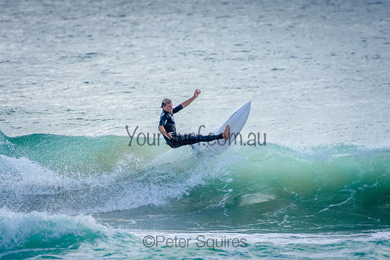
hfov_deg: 3.4
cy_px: 130
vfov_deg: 2.3
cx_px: 195
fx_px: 6501
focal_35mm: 600
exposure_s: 1/2000
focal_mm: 400
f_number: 5.6
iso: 500
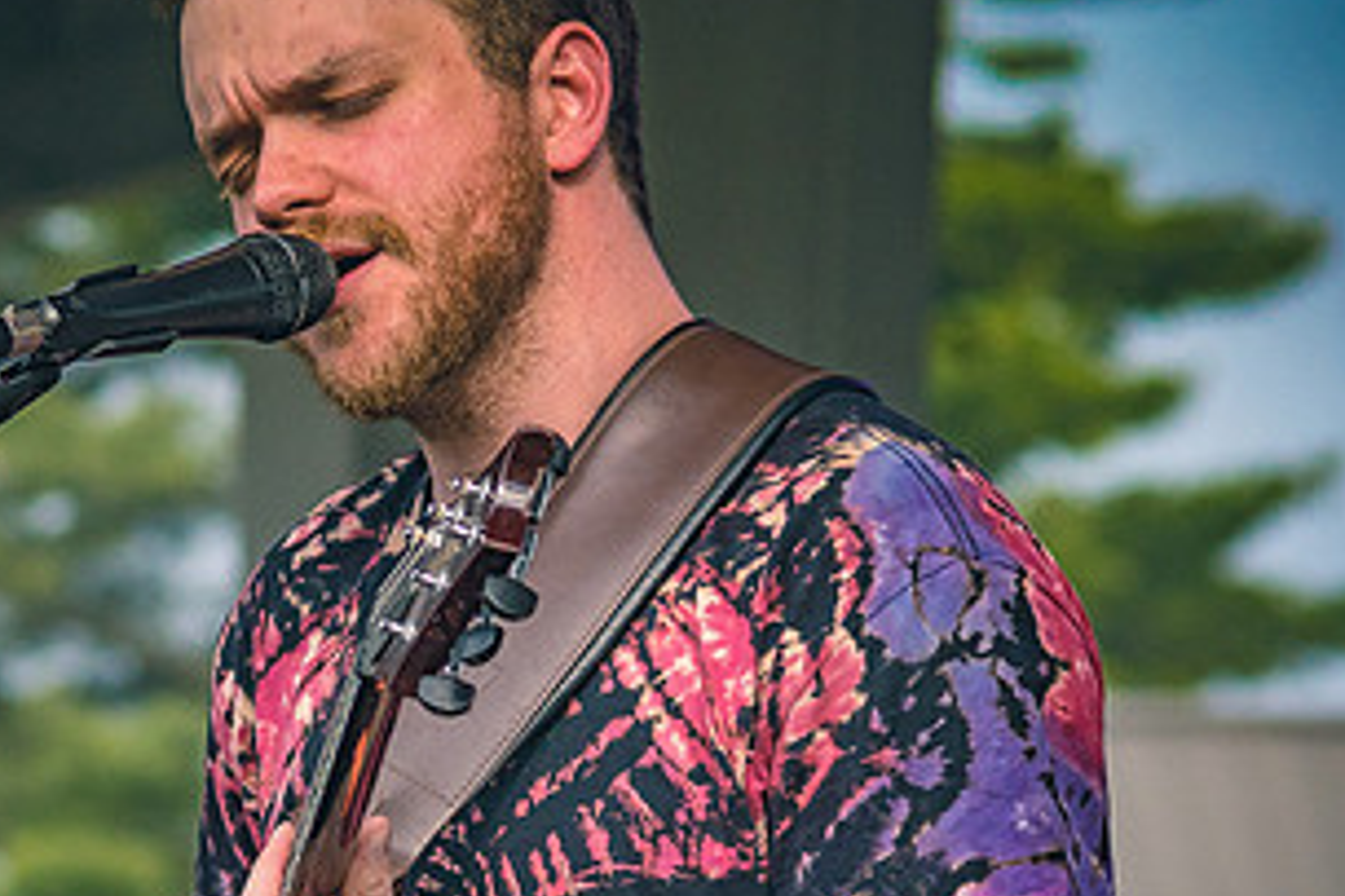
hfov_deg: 4.8
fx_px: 15981
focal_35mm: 428
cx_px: 159
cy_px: 576
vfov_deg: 3.2
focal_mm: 150
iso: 400
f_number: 6.3
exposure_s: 1/1000
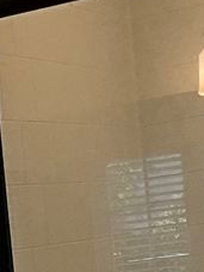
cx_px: -317
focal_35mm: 191
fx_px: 1501
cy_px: 504
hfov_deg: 7.2
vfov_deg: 9.8
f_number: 1.8
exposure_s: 1/120
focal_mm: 3
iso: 50
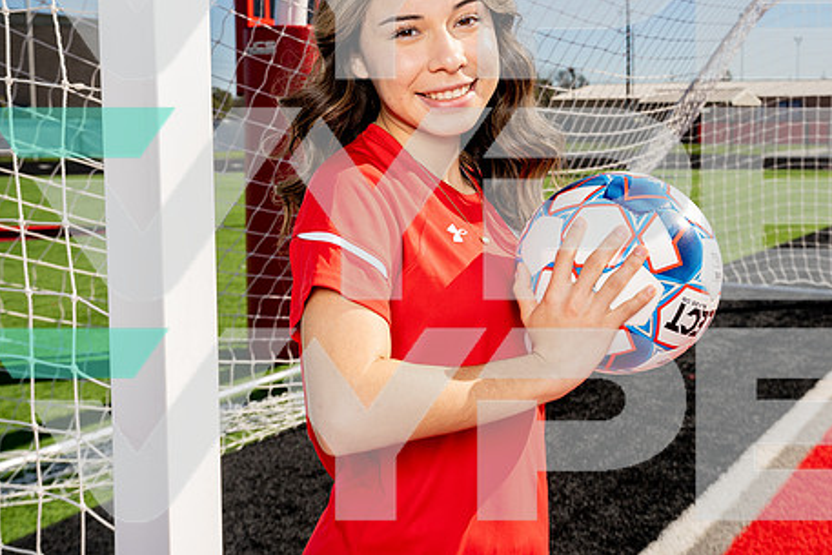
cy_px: 205
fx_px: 1087
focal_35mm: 47
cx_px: 448
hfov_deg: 41.9
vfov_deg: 28.6
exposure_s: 1/250
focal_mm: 37
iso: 100
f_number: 7.1
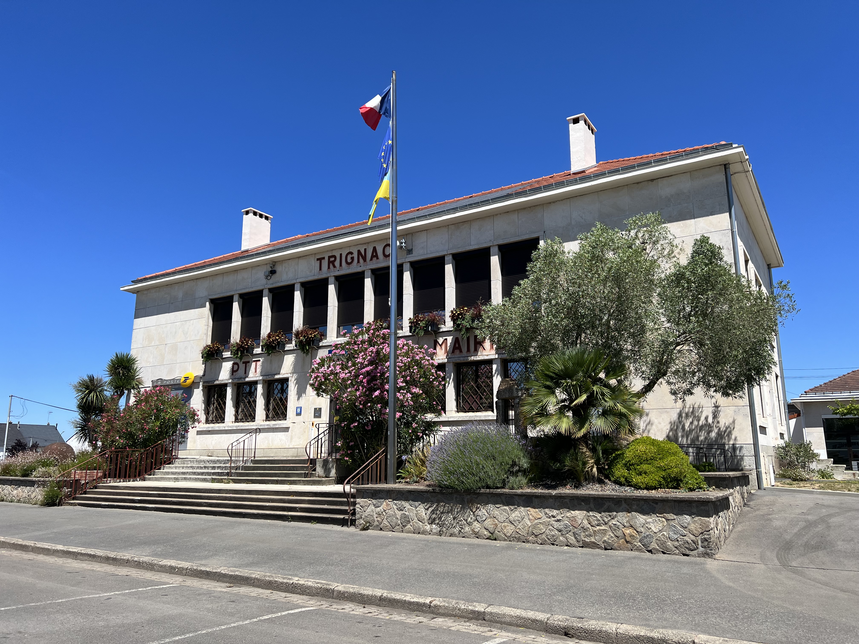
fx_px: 645
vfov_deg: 53.1
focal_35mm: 26
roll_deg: -0.5
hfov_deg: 67.3
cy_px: 322
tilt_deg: +10.9
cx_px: 430
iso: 50
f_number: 1.5
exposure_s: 1/4274
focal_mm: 5.7
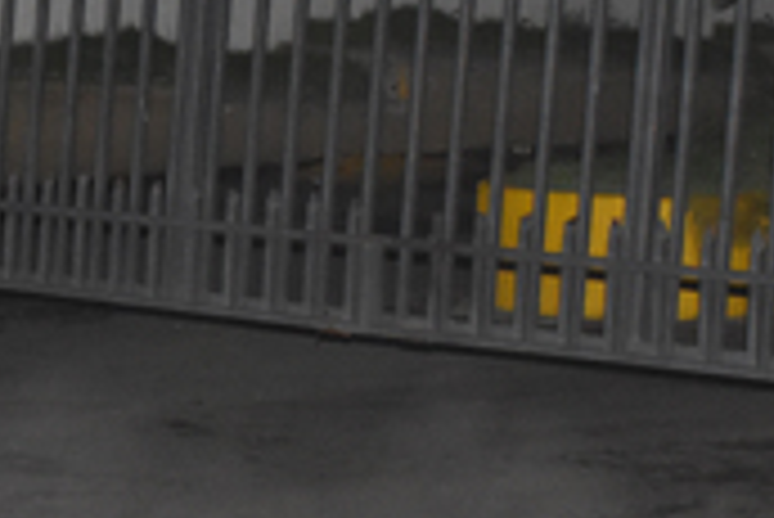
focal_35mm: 216
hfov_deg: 9.4
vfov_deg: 6.4
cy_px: 306
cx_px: -97
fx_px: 4648
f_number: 6.3
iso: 2500
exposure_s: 1/60
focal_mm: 30
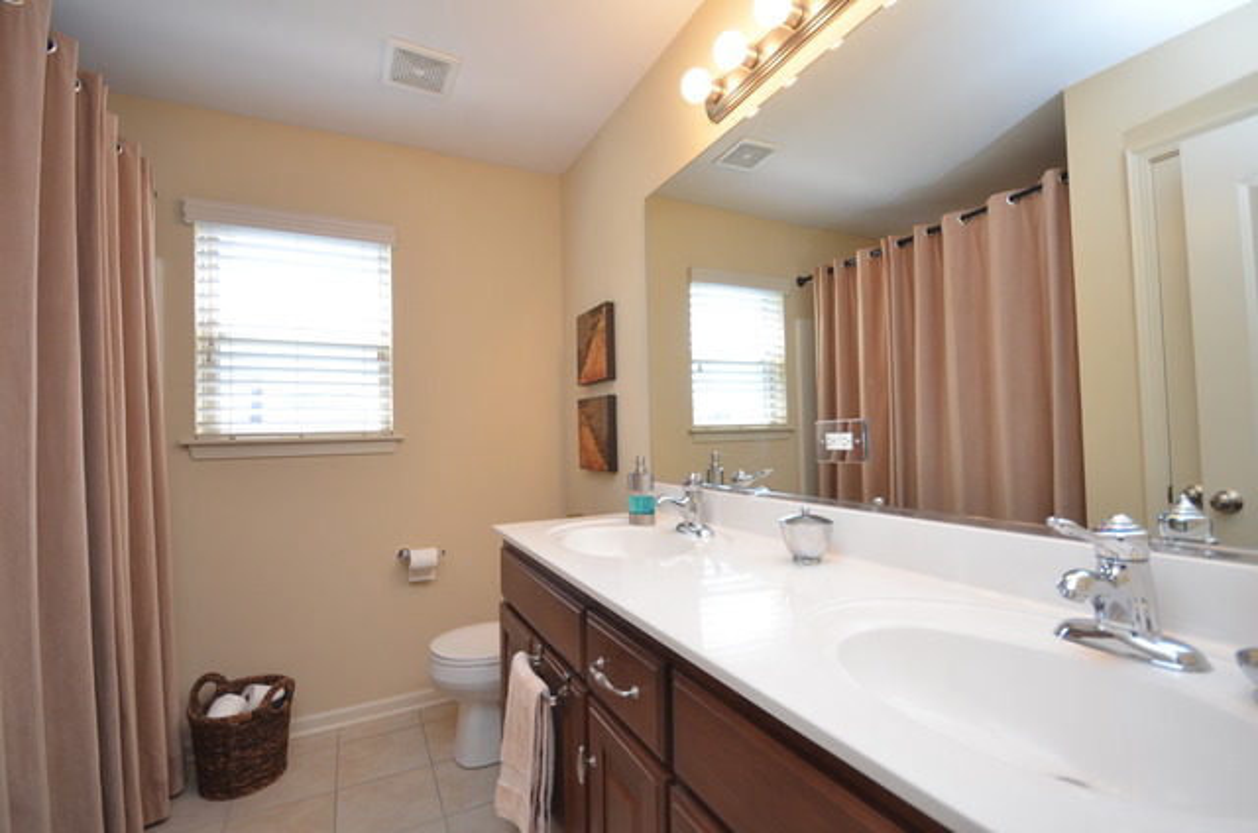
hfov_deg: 100.5
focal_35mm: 15
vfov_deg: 77.1
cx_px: 629
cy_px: 416
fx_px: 523
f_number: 4.5
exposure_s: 1/80
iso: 400
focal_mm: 10
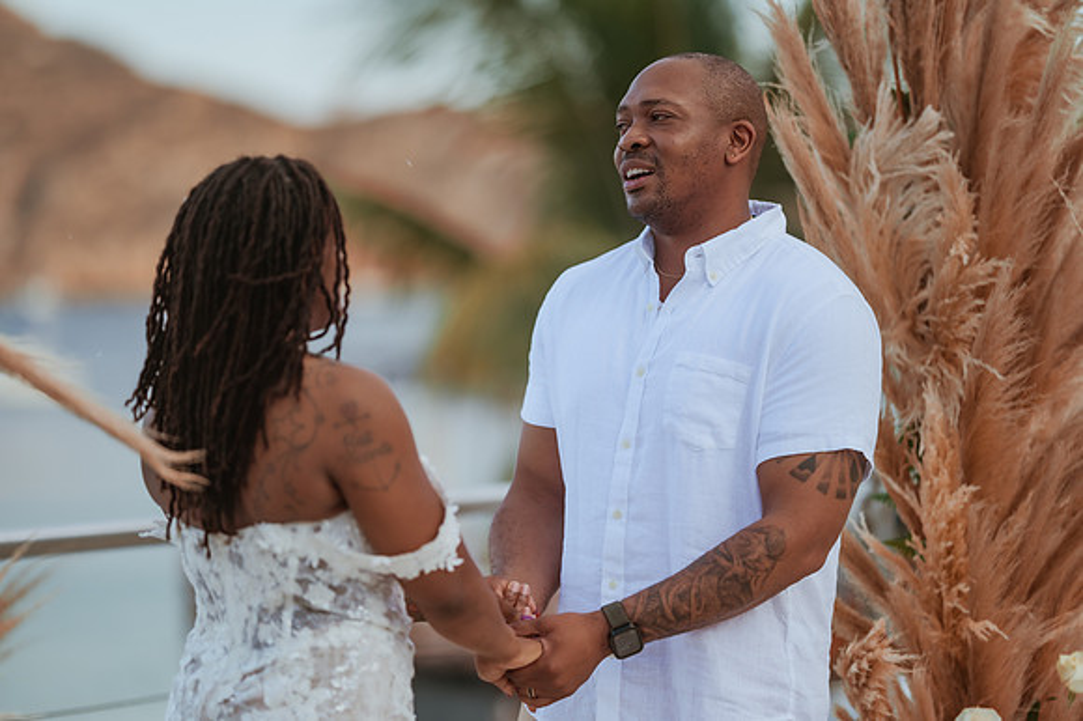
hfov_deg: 15.2
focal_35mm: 135
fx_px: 4059
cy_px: 360
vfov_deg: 10.1
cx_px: 542
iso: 250
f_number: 1.8
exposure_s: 1/2500
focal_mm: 135
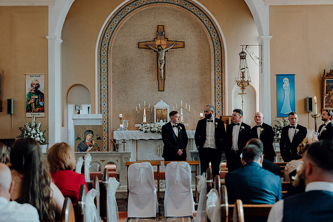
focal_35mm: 57
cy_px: 111
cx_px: 166
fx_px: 528
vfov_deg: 23.8
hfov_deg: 35.0
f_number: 3.2
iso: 1250
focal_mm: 57
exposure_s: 1/200
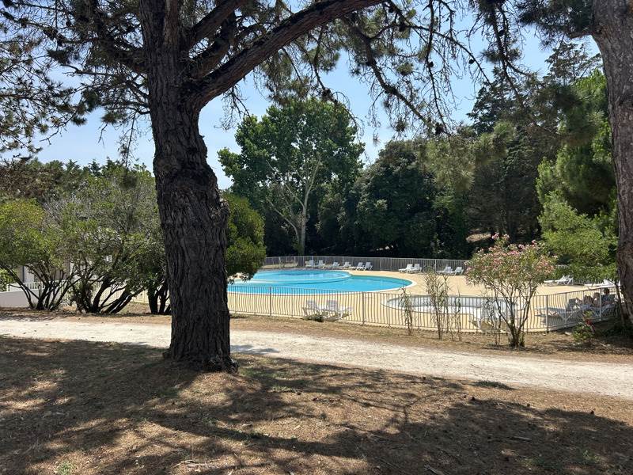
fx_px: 475
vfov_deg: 53.1
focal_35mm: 26
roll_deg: +2.3
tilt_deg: +0.1
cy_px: 238
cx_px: 316
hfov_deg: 67.3
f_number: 1.5
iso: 50
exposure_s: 1/3831
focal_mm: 5.7
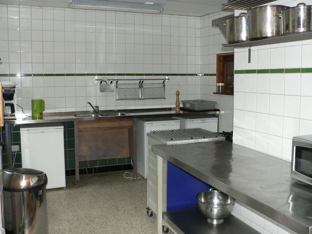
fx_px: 315
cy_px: 117
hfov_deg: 52.6
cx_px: 156
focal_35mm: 35
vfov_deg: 40.7
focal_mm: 6
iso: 200
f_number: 2.8
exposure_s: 1/60
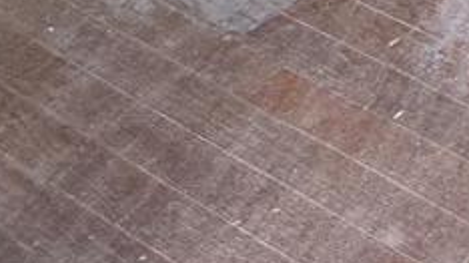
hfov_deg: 16.5
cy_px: -715
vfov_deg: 8.5
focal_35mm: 94
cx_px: 970
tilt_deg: -15.3
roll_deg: +0.0
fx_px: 1168
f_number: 2.2
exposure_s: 1/99
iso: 50
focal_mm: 2.22
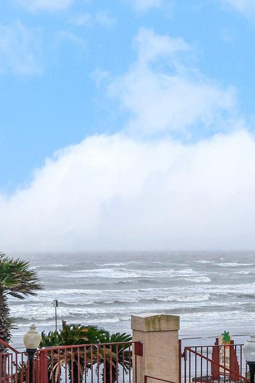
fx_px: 1084
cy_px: 260
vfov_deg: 19.9
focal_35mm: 102
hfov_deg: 12.6
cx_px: 399
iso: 200
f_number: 8
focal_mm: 24
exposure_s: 1/200
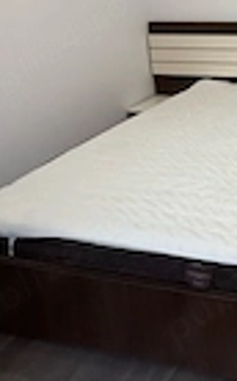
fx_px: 445
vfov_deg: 44.6
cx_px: 309
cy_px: 94
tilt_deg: -15.2
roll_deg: +0.6
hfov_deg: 25.6
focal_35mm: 43
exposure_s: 1/100
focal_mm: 2.22
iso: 320
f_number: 2.2
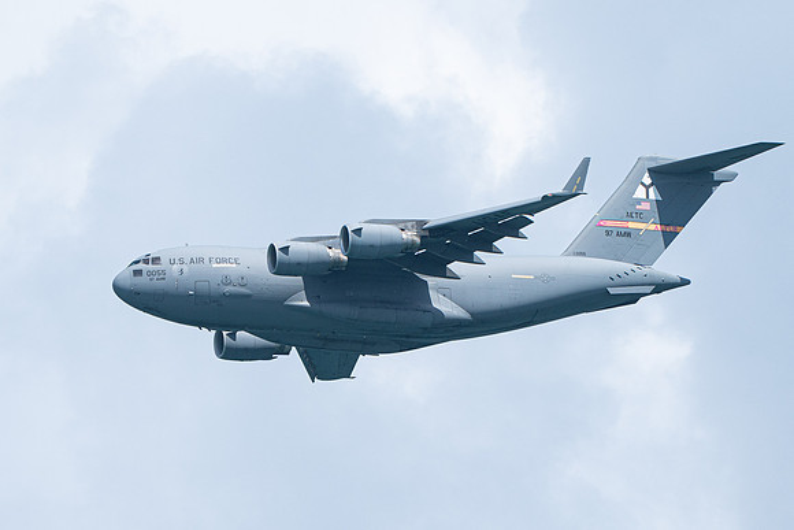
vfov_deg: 2.2
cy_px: 336
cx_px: 354
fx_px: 13993
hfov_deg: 3.3
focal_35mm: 634
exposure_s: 1/1250
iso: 640
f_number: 10
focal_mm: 400
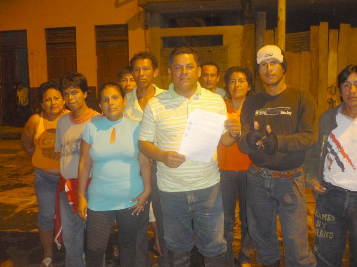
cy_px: 134
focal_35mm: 34
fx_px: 351
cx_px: 183
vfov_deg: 41.8
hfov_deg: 54.0
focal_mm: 5.5
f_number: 2.8
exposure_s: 1/8
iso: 400
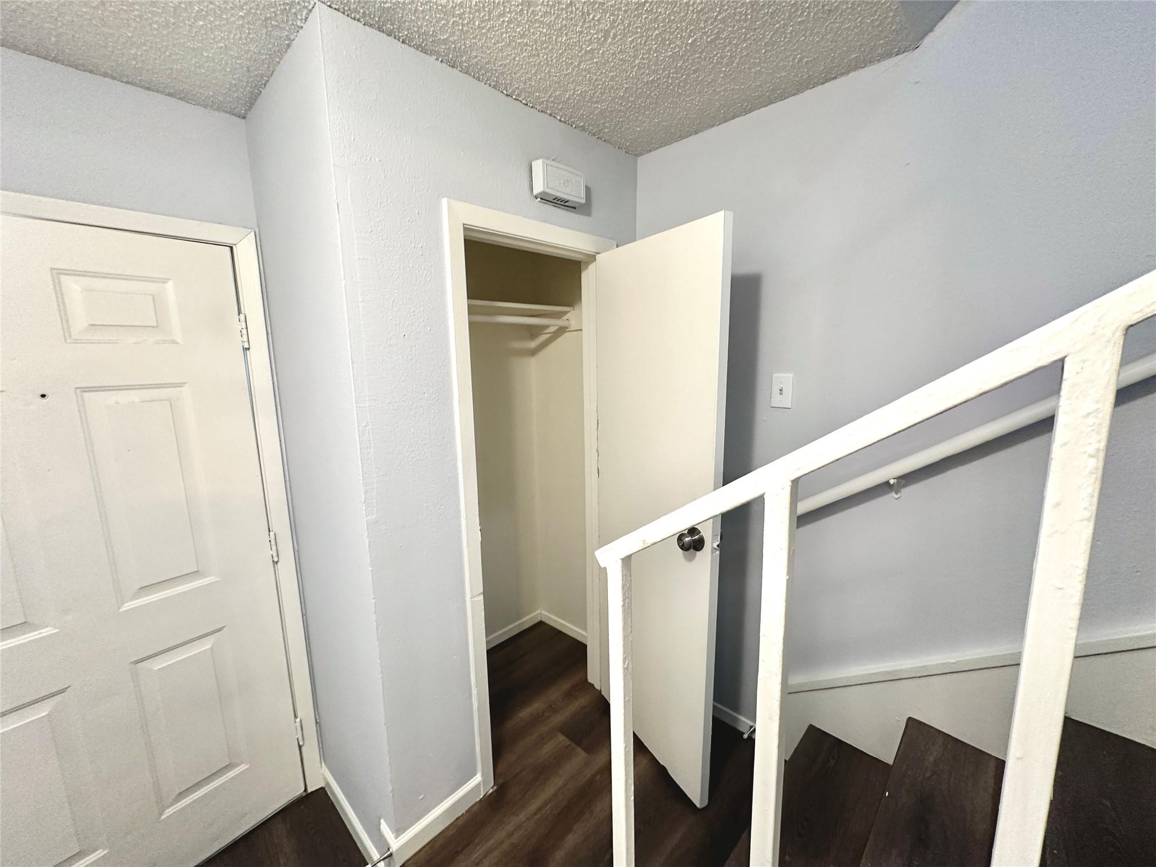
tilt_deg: -8.7
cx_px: 578
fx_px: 468
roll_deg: +1.4
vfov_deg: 85.7
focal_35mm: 14
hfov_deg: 102.1
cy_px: 434
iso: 200
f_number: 2.2
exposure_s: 1/60
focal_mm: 2.22
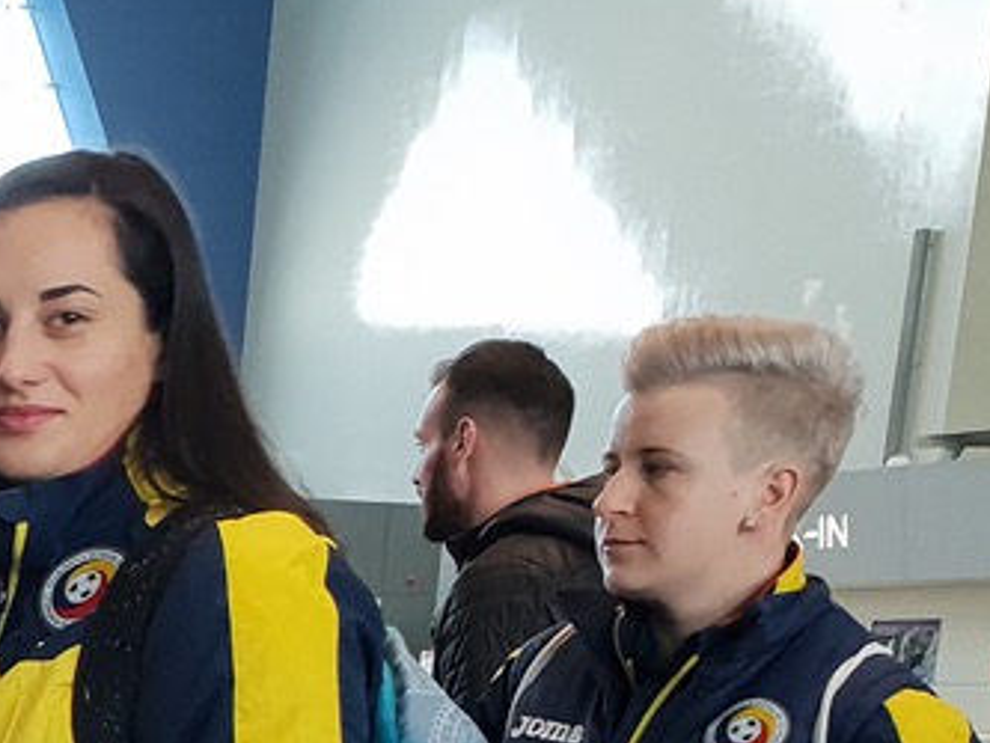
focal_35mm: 100
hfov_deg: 16.7
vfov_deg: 13.4
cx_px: -737
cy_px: 1293
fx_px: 2861
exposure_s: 1/50
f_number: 2.4
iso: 200
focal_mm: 4.3
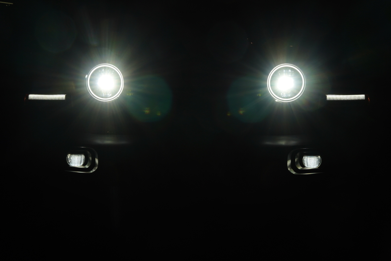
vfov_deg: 19.4
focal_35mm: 70
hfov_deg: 28.6
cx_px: 196
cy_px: 130
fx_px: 766
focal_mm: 47
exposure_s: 1/125
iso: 100
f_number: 9
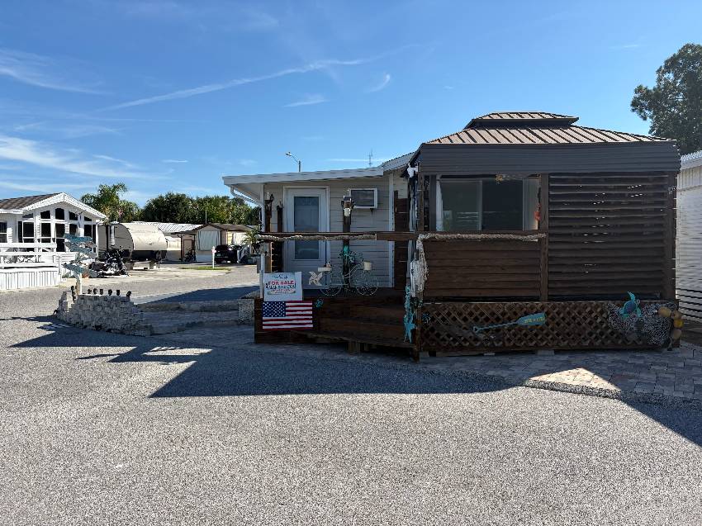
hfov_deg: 67.3
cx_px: 351
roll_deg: +0.8
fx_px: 527
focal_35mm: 26
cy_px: 263
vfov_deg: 53.0
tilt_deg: -2.4
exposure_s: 1/3448
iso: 50
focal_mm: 5.96
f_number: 1.6
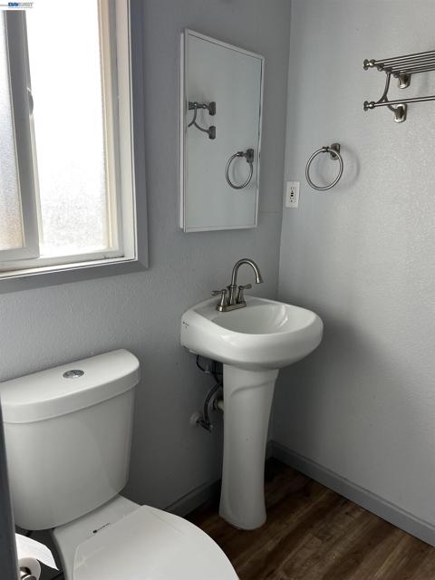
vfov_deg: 67.3
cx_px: 218
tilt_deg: -13.5
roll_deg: +1.1
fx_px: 436
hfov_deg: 53.1
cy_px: 290
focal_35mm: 26
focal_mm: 5.7
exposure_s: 1/142
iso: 40
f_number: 1.5
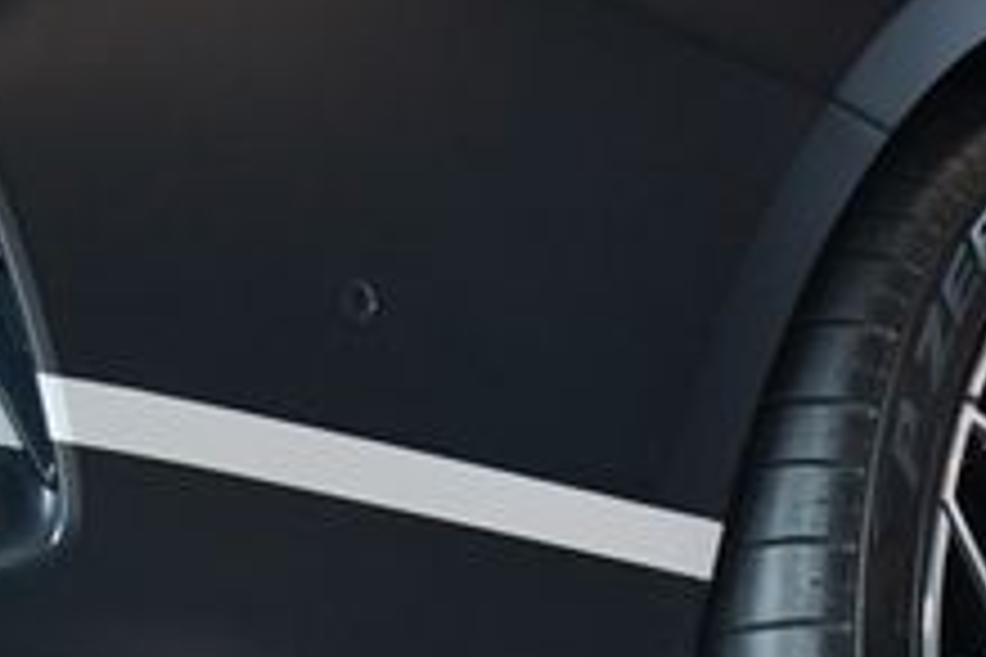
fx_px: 5642
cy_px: -20
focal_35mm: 206
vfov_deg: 6.6
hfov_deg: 9.4
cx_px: -936
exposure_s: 1/160
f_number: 4.5
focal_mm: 44
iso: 1600
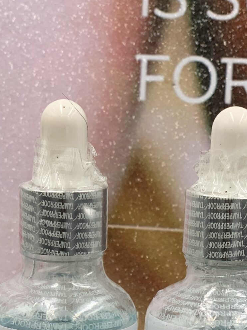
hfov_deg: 11.0
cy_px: 412
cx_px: 131
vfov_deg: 14.1
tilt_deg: -18.0
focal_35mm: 135
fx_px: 1284
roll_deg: -2.6
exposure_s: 1/100
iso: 32
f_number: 2.4
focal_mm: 6
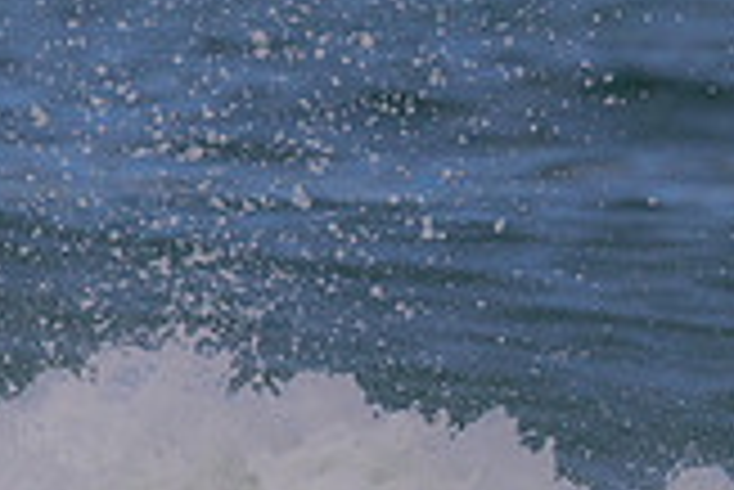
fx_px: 38568
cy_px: 825
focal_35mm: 1890
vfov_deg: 0.7
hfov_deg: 1.1
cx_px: 838
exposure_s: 1/1250
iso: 720
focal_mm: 530
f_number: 11
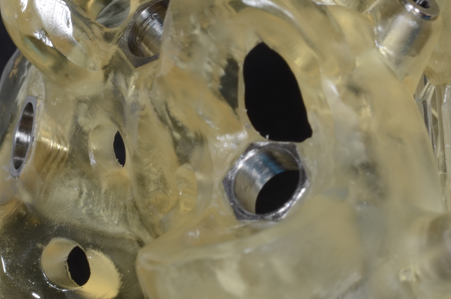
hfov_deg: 6.5
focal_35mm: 317
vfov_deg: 4.3
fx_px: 3964
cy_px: 164
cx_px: 297
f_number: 29
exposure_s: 1/60
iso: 100
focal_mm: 105
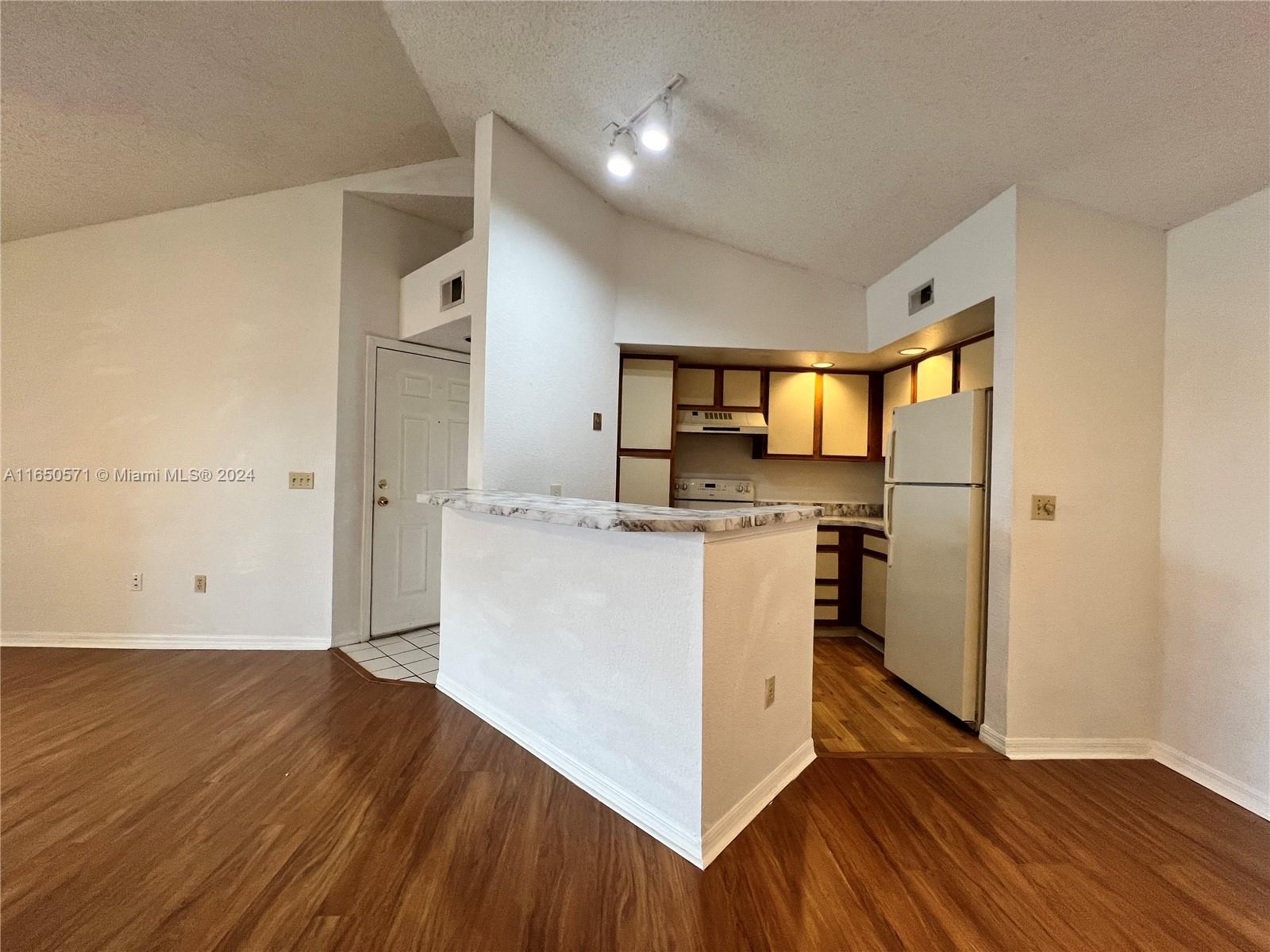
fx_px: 477
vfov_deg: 89.9
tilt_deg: +0.2
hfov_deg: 106.2
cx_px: 635
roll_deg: -1.8
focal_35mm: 13
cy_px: 476
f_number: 1.8
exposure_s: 1/60
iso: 200
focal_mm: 1.57
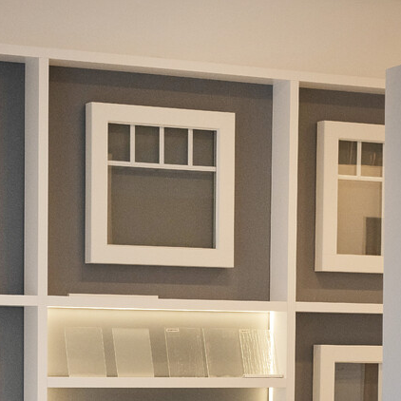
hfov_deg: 13.5
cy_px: 455
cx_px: 250
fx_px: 1691
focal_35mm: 129
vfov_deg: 13.2
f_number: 4
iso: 640
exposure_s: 1/800
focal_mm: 50
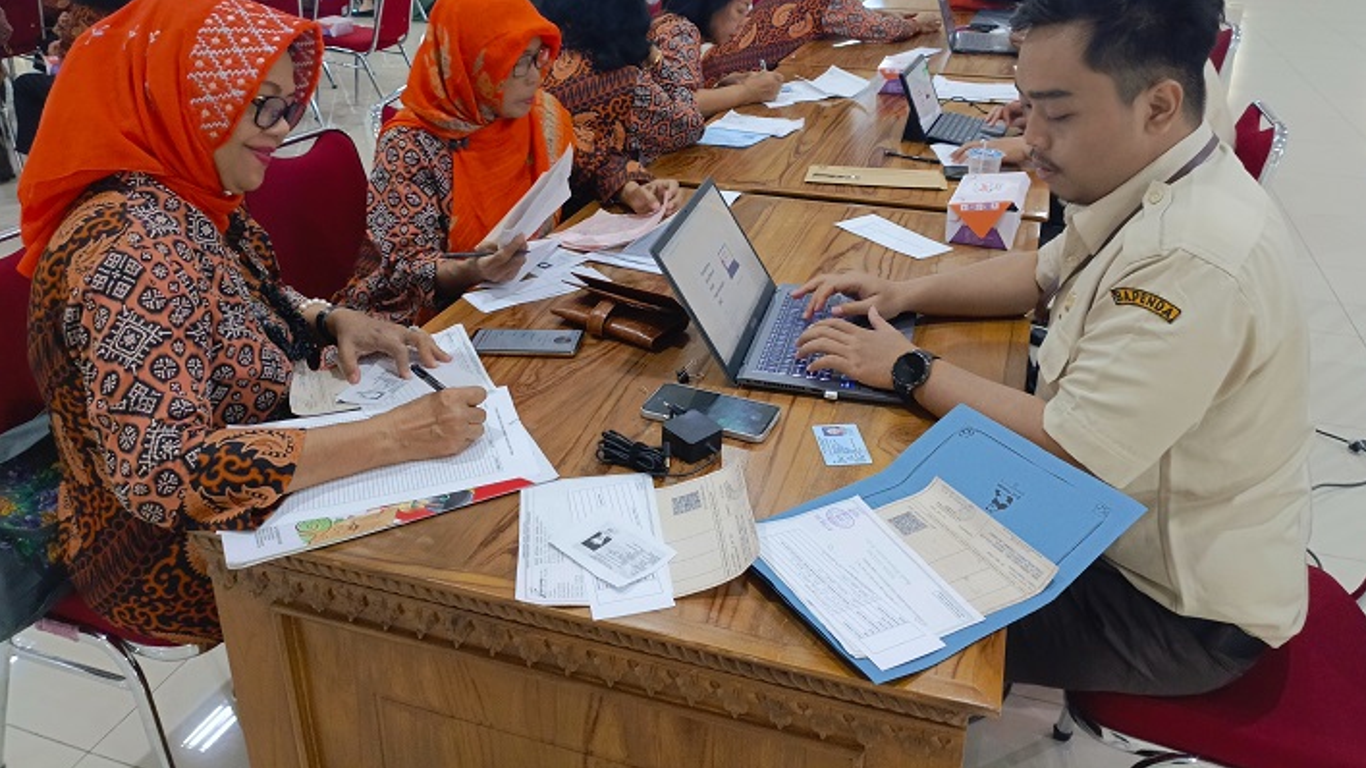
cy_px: 247
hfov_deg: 67.9
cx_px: 700
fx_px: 1014
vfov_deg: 40.9
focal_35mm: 28
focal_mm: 4.76
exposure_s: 1/33.3
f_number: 1.69
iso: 992
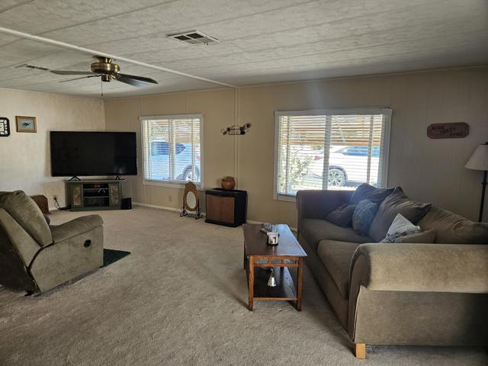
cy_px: 183
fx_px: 324
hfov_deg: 73.9
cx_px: 244
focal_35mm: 23
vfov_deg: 58.9
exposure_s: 1/180
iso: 160
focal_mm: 5.4
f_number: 1.8
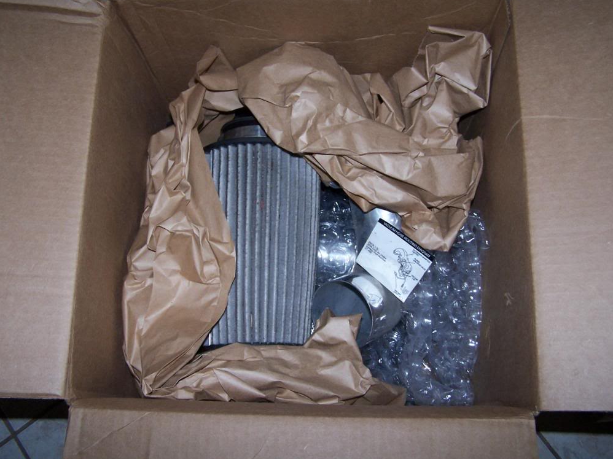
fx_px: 690
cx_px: 303
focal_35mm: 39
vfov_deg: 36.8
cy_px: 231
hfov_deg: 47.9
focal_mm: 6.3
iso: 140
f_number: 2.8
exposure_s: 1/60
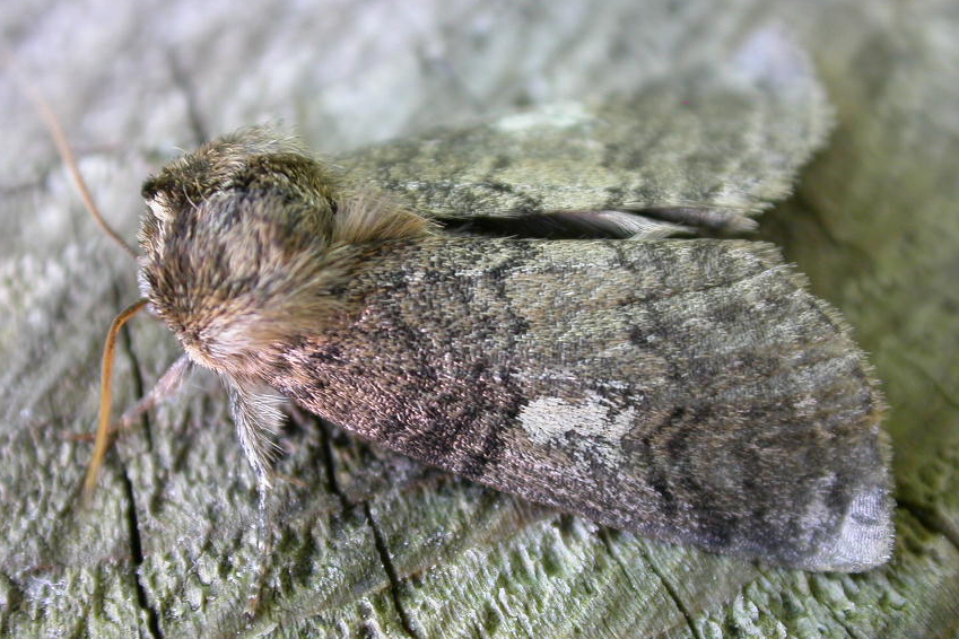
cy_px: 376
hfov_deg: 27.3
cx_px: 454
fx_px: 1971
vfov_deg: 18.4
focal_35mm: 74
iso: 100
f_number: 3
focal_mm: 12.2
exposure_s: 1/25.7
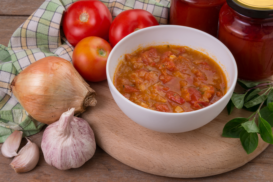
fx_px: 531
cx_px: 136
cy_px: 91
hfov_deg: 28.8
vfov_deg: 19.5
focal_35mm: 70
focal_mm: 70
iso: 400
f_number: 18
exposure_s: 1/10
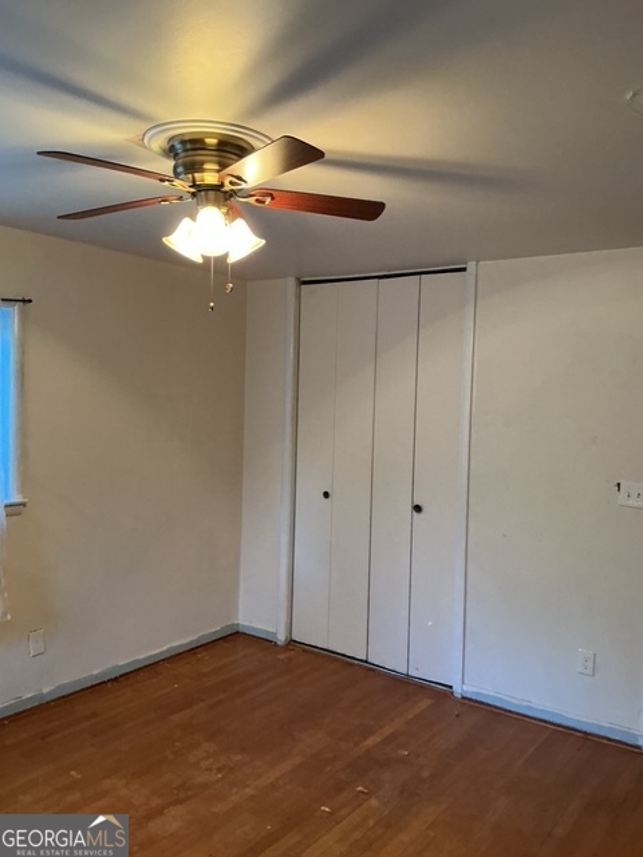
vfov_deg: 61.7
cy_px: 428
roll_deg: -0.7
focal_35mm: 29
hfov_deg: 48.2
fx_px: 718
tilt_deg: -1.8
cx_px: 322
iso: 250
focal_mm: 3
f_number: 1.8
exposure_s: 1/60
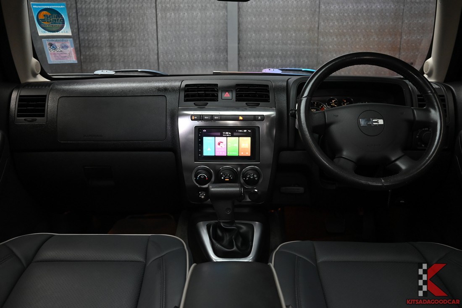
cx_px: 231
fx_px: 391
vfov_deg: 43.0
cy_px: 154
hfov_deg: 61.1
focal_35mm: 30
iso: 2200
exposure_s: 1/45
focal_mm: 30.5
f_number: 5.6
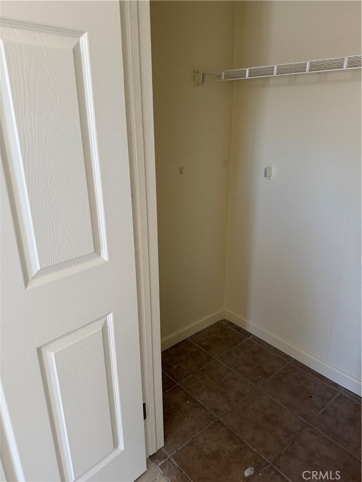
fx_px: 335
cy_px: 241
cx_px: 181
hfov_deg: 56.8
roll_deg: +0.3
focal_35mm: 24
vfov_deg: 71.6
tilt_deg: -19.8
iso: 200
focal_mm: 6.76
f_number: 1.78
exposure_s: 1/80
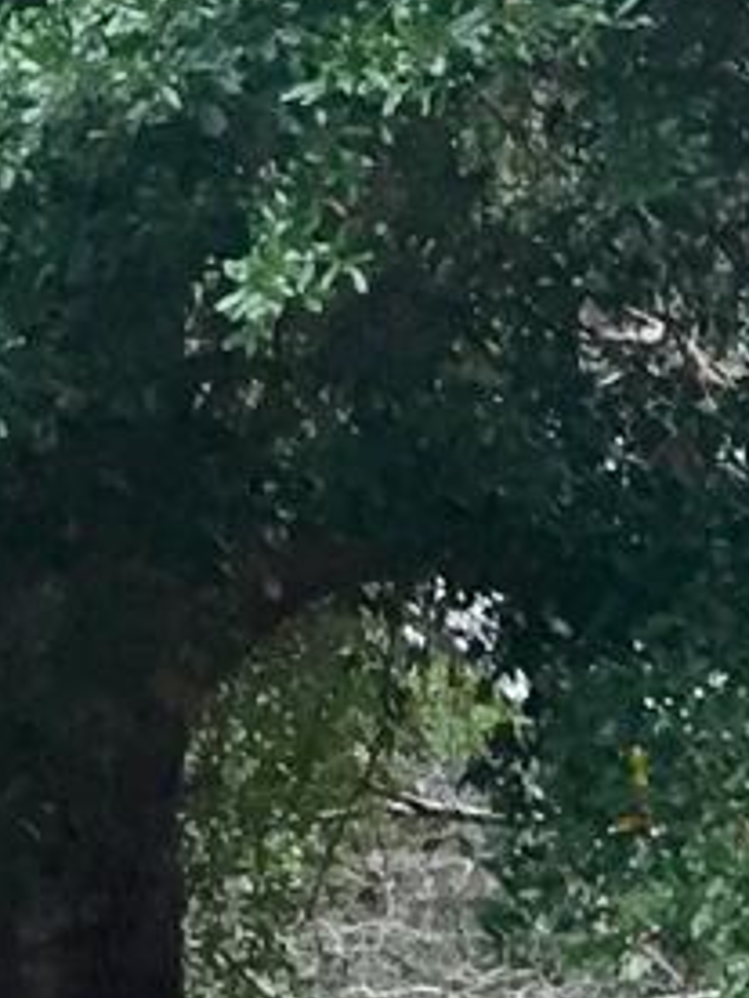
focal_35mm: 210
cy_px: 1363
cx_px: 727
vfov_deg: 9.2
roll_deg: -0.7
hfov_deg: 7.1
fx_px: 6058
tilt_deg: +2.1
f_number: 2.2
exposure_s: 1/30
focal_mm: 4.15
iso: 32
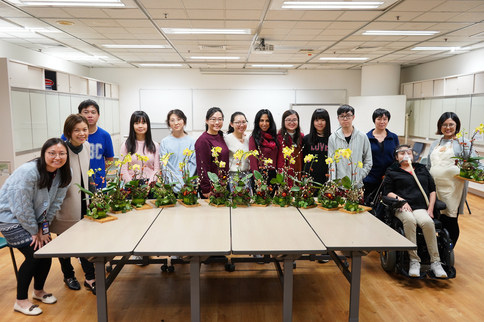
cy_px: 161
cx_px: 242
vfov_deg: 46.4
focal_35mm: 28
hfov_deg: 65.5
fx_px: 376
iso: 1000
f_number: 5
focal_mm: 28
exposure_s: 1/30
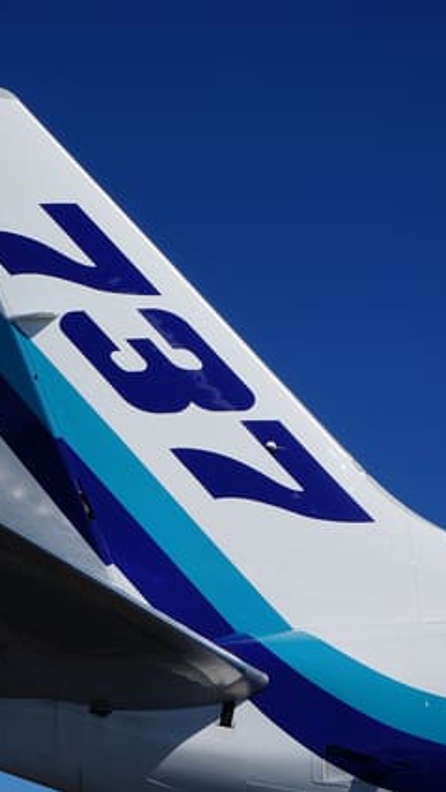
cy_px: 395
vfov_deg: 30.6
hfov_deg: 17.5
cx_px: 172
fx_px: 1444
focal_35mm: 69
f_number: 16
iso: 100
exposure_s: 1/250
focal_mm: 29
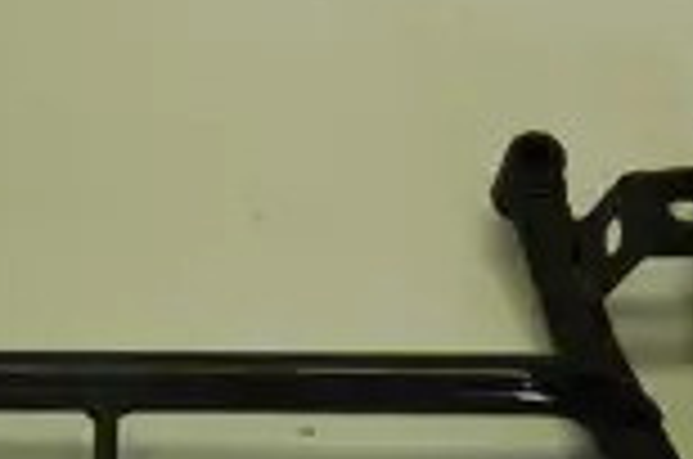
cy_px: 418
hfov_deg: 17.4
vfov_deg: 11.7
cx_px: 43
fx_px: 2228
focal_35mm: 116
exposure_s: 1/125
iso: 400
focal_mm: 22
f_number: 5.6
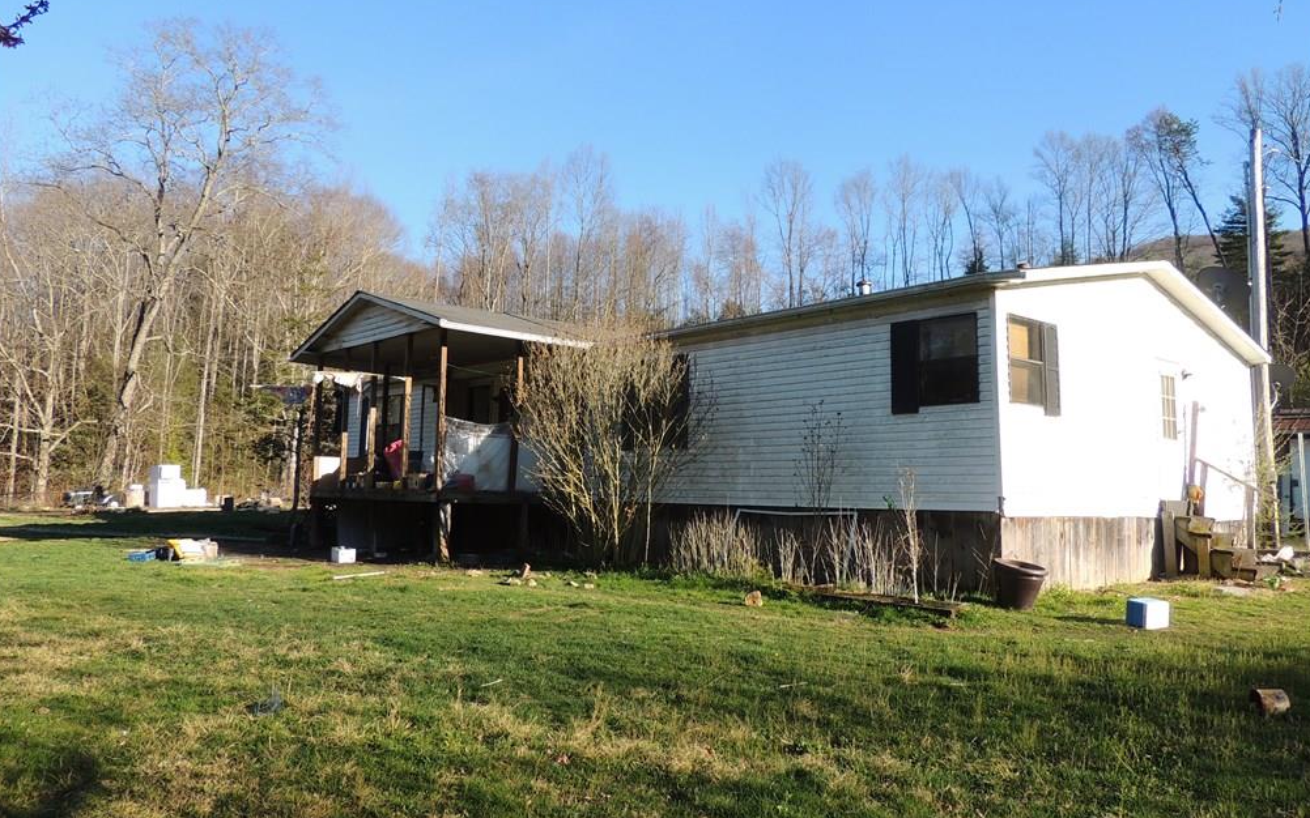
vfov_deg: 47.5
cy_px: 361
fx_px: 928
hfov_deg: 70.4
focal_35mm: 26
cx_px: 656
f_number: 3
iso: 100
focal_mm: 4.3
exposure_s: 1/640
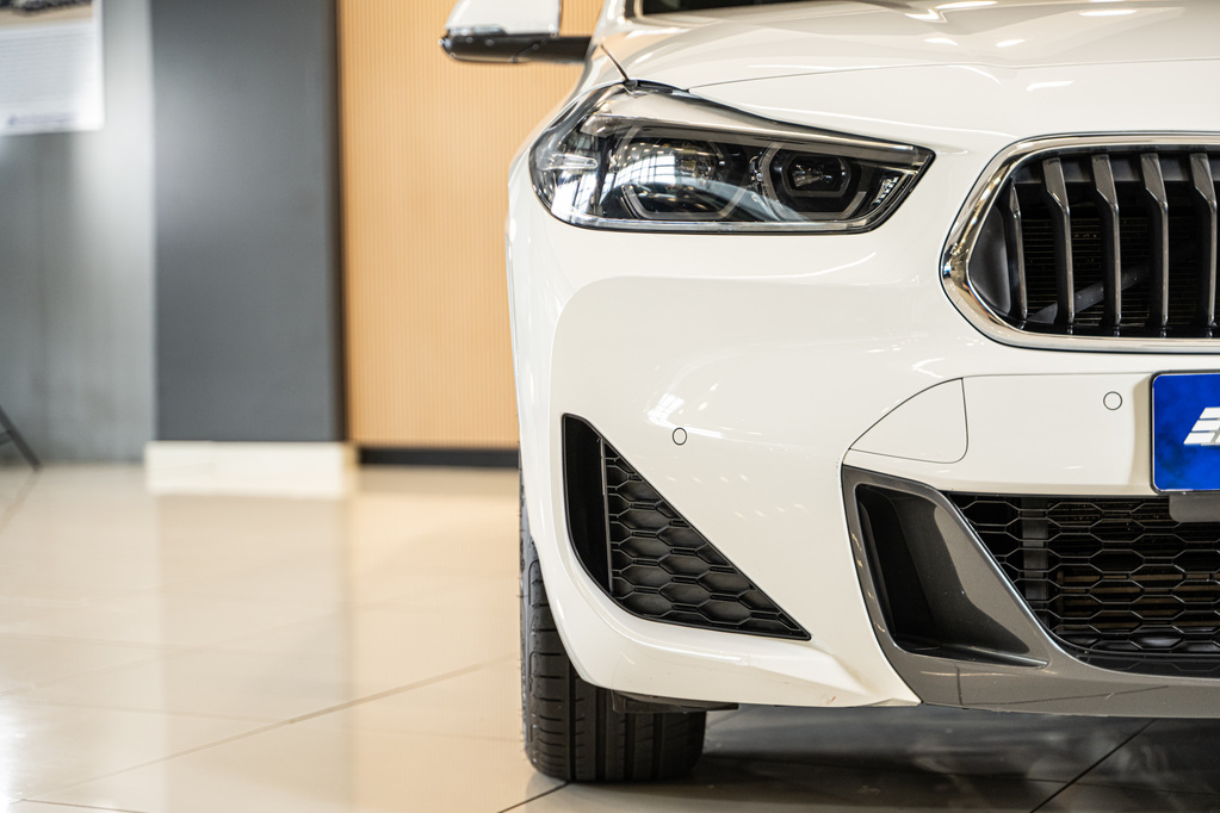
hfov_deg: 31.0
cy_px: 406
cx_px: 610
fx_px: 2203
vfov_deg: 20.9
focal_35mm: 65
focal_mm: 65
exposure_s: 1/160
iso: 640
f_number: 2.8
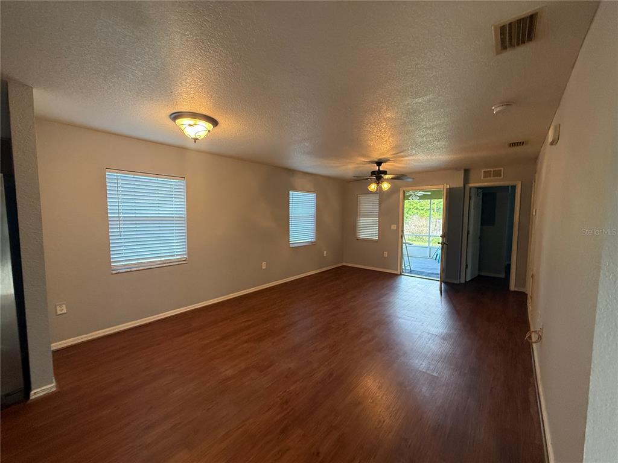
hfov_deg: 102.1
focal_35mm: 14
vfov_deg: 85.7
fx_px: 250
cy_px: 232
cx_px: 309
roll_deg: -0.7
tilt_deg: -4.5
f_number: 2.2
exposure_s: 1/120
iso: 500
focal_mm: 2.22
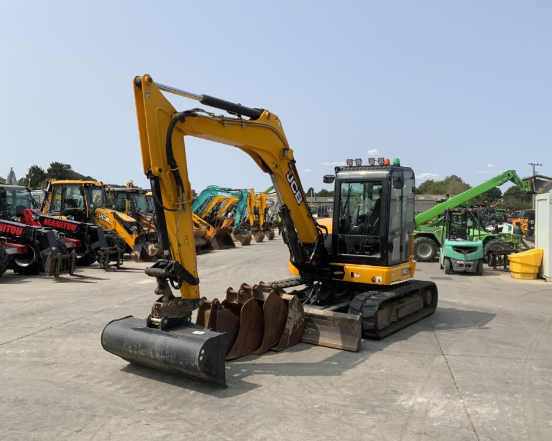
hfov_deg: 57.1
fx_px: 506
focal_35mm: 31
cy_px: 217
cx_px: 296
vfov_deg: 47.1
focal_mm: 3
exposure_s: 1/2427
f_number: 1.8
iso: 20
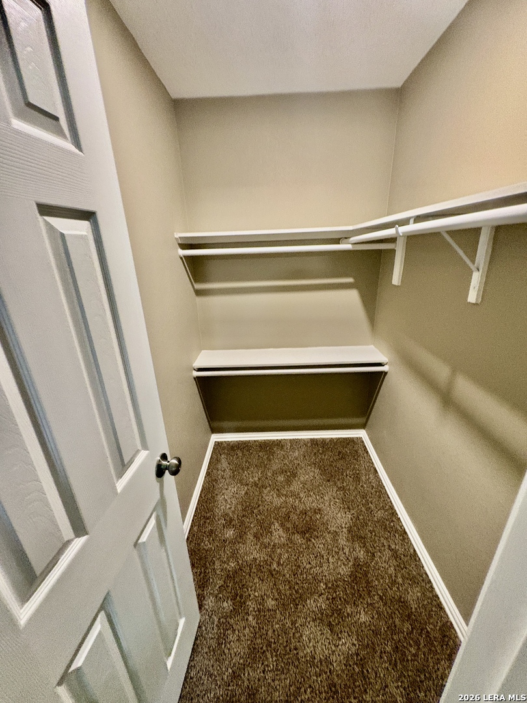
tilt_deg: -15.6
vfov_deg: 102.1
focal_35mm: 14
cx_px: 264
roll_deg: +0.9
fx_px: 284
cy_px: 352
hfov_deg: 85.7
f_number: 2.2
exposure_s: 1/60
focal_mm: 2.22
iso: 500
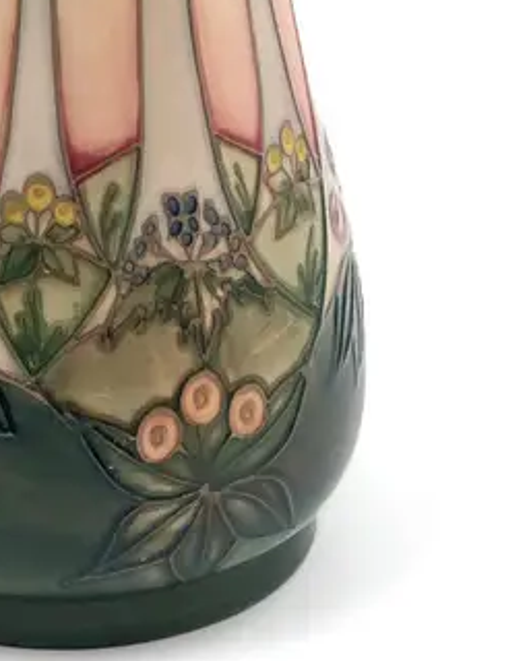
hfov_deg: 8.6
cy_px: -186
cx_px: 39
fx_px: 3484
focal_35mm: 178
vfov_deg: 10.6
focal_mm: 6.6
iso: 25
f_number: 2.8
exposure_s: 1/100
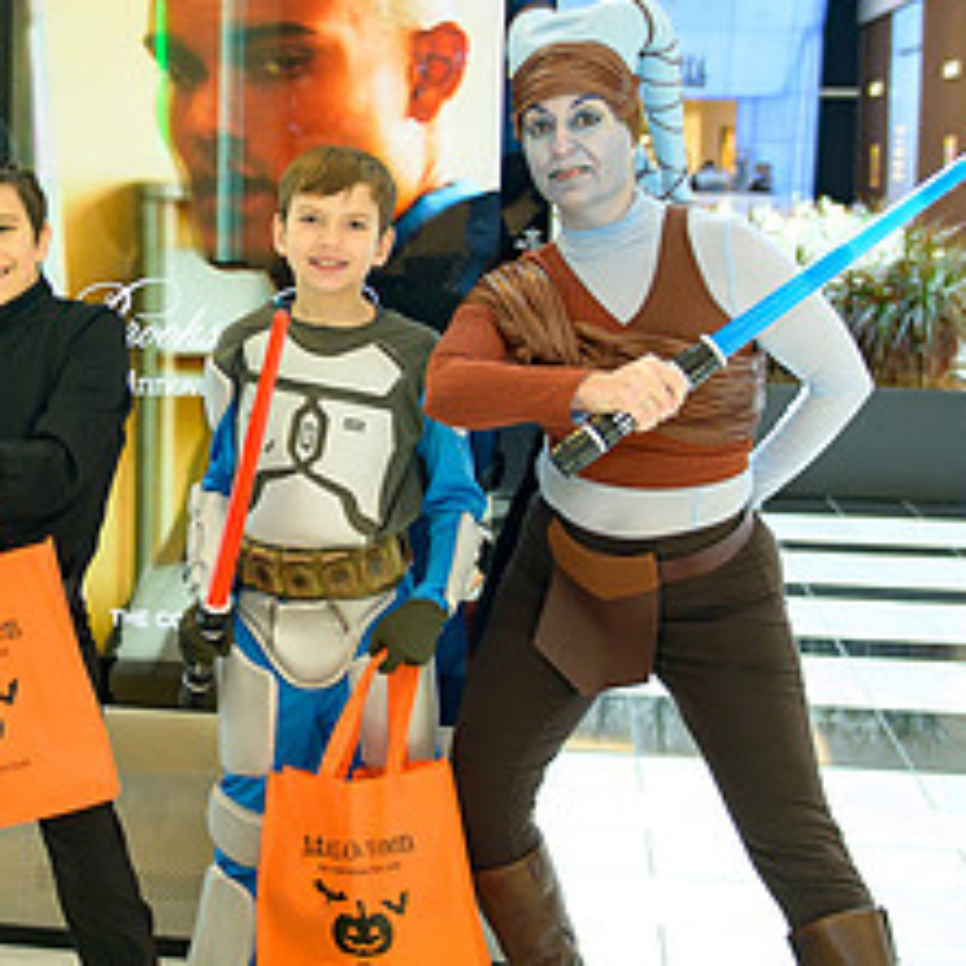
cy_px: 370
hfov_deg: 22.9
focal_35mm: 74
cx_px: 131
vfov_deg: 23.3
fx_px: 2336
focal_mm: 29
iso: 800
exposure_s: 1/200
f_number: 2.8
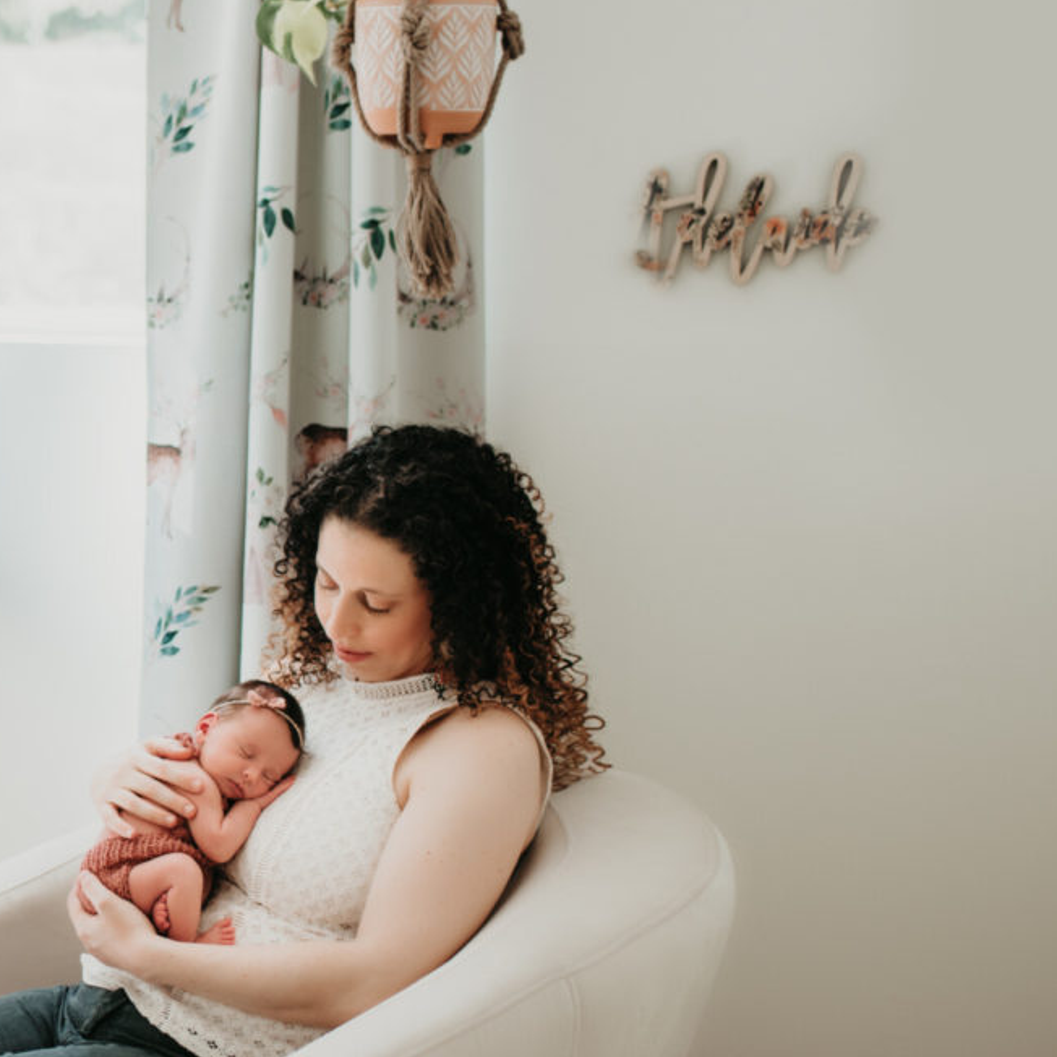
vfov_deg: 23.6
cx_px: -115
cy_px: 639
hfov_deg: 22.3
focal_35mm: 73
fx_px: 2522
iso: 200
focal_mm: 35
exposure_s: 1/200
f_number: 2.2
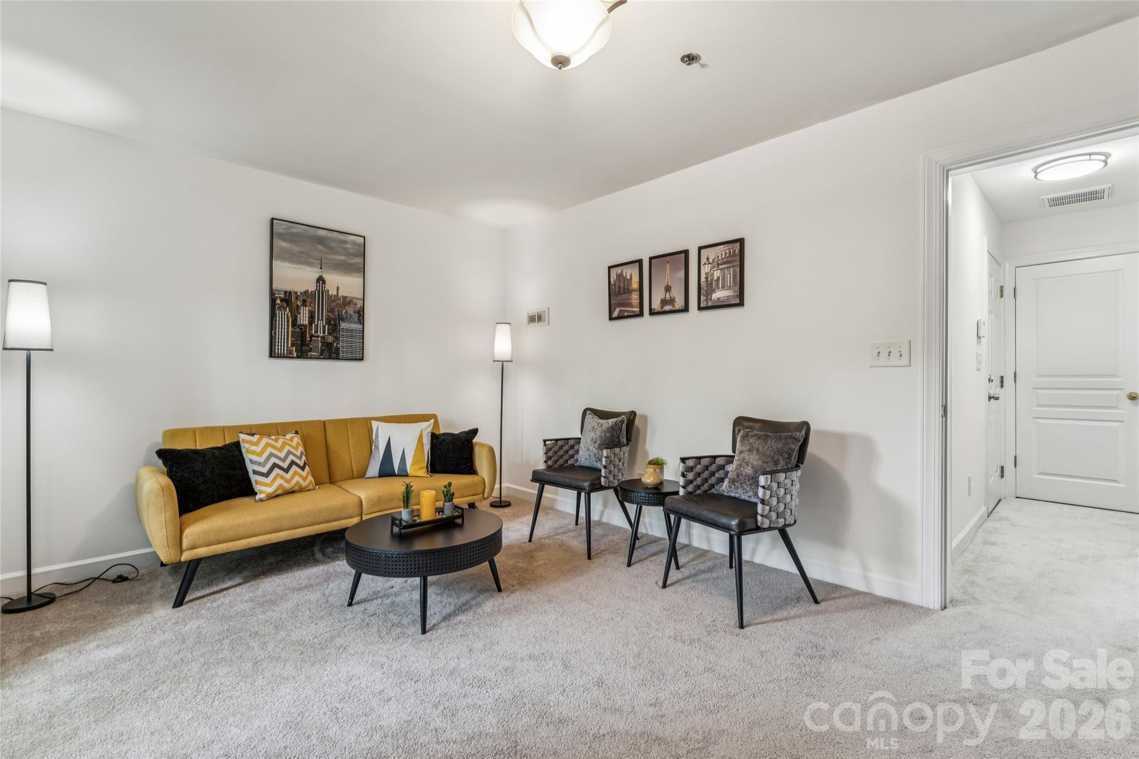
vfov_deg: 73.4
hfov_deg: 96.4
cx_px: 570
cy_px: 380
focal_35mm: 16
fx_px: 509
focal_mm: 16.1
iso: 100
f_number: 11
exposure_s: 2
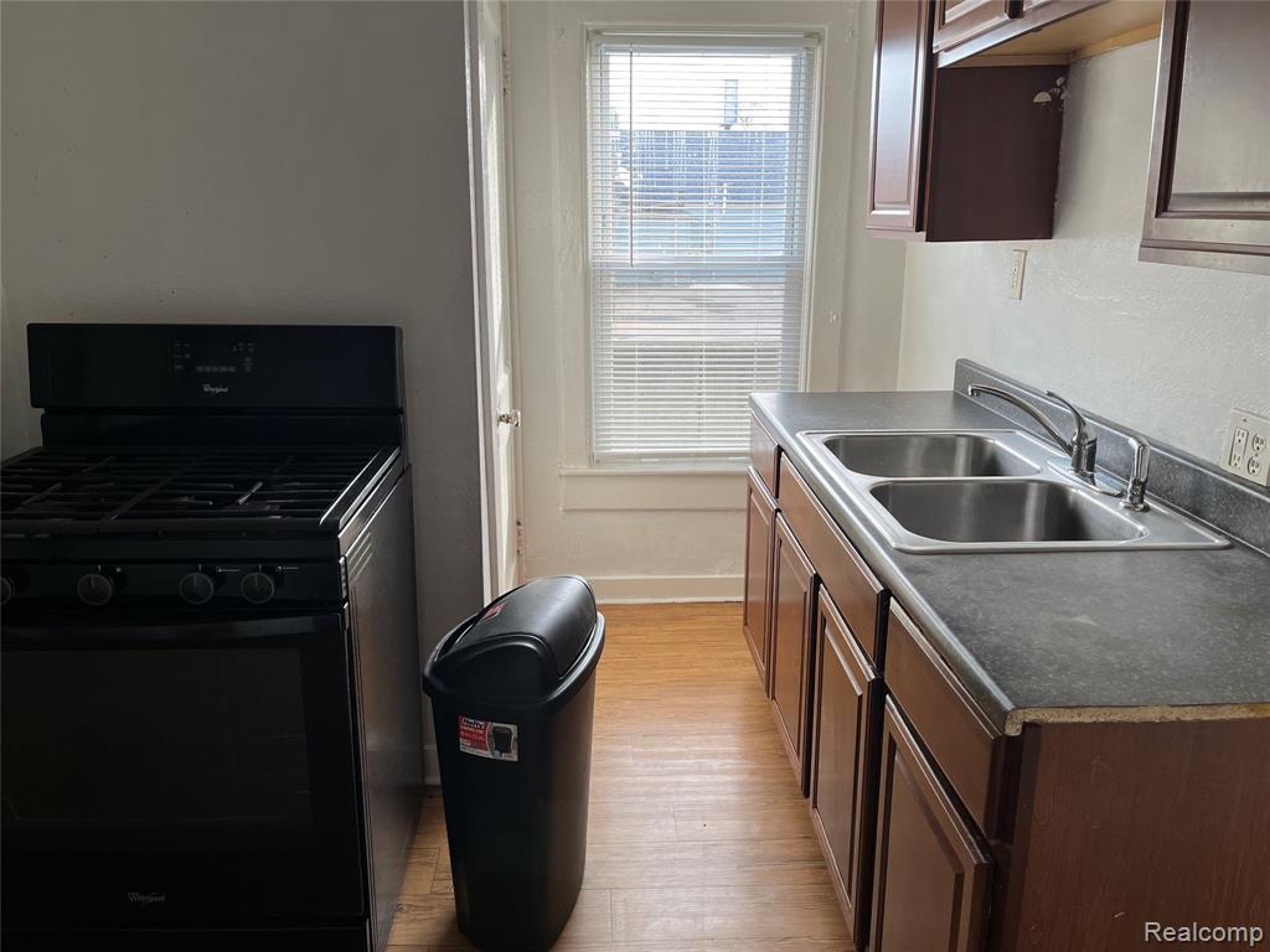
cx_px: 635
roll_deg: +0.7
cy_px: 476
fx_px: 954
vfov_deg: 53.1
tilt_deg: -13.9
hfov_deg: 67.3
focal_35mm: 26
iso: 80
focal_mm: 5.1
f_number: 1.6
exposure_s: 1/122
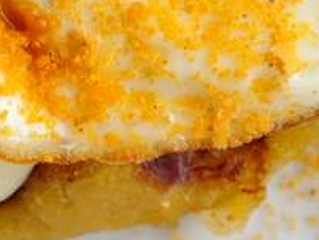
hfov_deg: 6.1
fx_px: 2969
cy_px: -237
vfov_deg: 4.6
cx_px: 349
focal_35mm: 322
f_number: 3.6
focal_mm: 27
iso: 320
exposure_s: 1/60
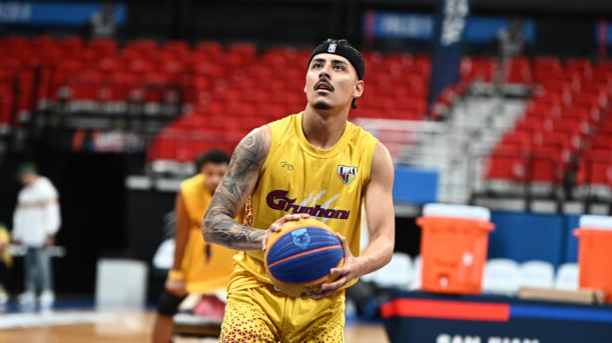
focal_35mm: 153
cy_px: 148
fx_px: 2482
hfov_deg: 14.1
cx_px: 305
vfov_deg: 7.9
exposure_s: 1/1000
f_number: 3.2
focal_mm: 145
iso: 3200
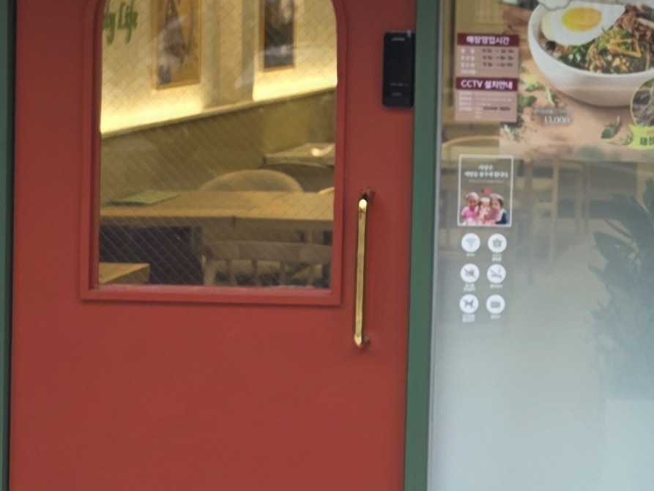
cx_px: 820
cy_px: 101
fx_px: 1946
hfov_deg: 18.0
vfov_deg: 14.3
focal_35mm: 103
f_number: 1.7
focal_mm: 6.3
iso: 40
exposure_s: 1/120
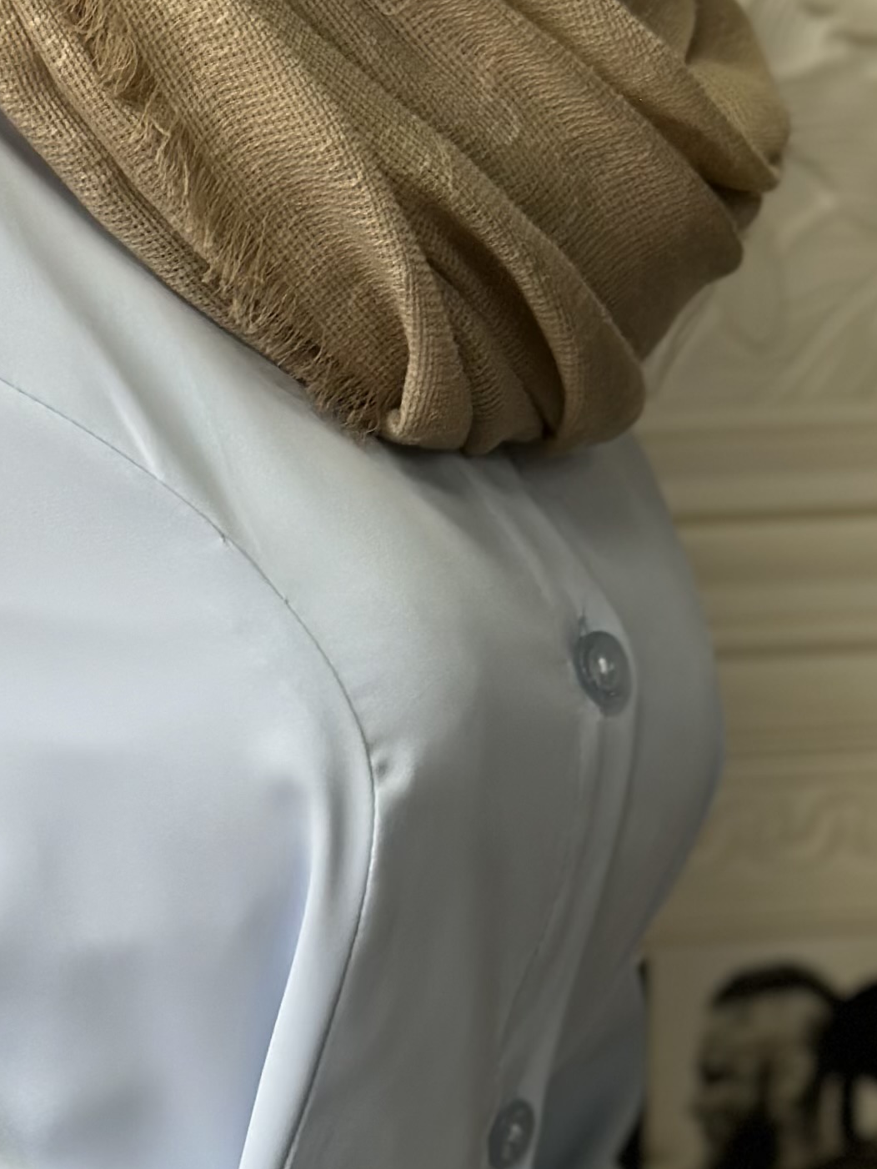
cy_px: 1459
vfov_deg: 13.8
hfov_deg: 10.7
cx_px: 13
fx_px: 4660
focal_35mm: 138
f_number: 1.78
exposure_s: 1/150
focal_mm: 6.86
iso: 64
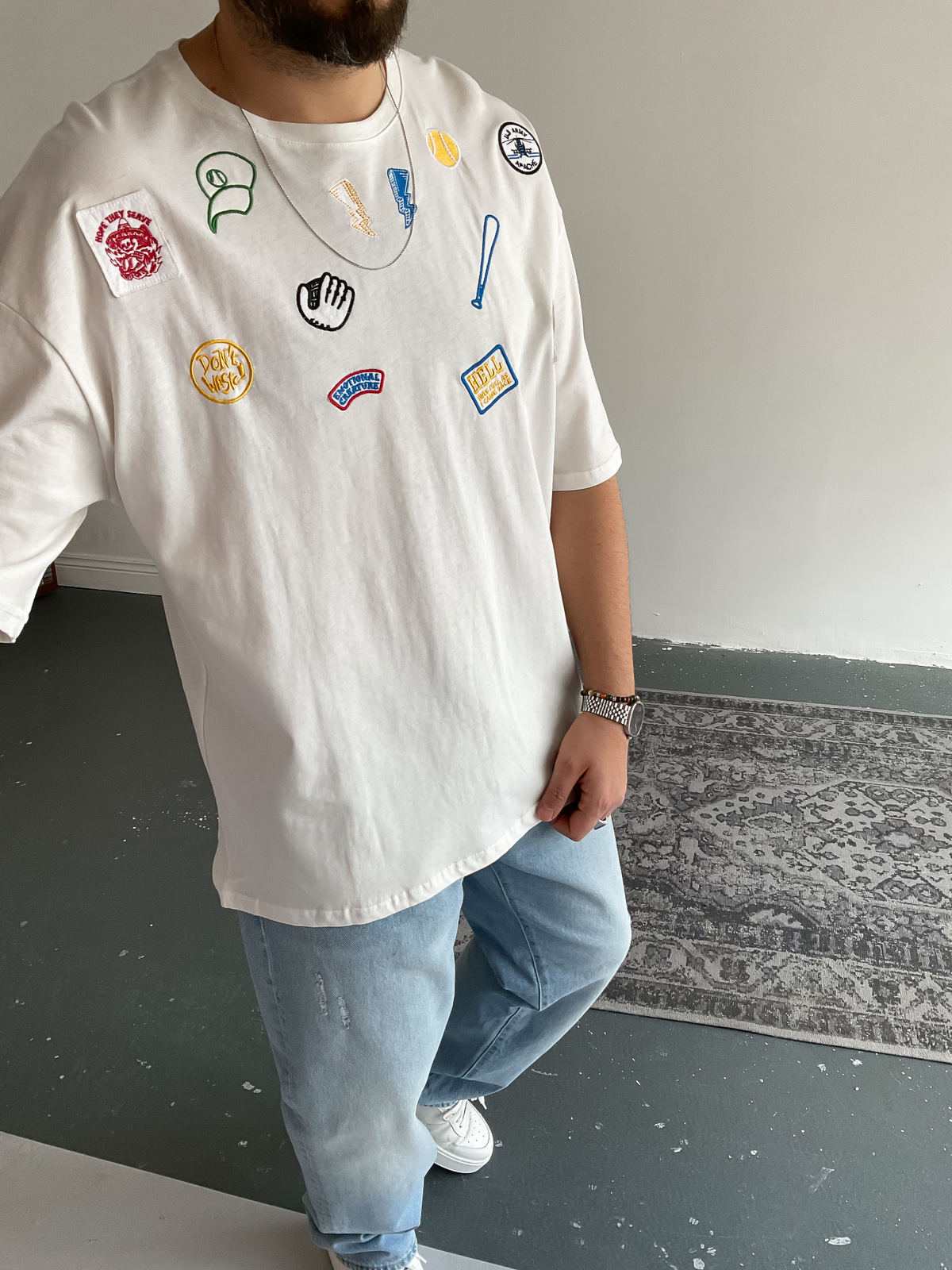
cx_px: 476
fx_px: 1063
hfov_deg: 48.2
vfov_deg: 61.7
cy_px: 635
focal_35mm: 29
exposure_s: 1/120
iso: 64
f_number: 1.8
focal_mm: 3
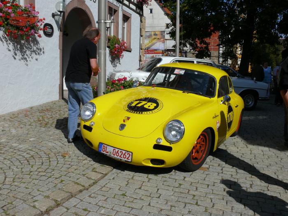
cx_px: 144
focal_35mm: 35
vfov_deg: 40.7
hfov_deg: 52.6
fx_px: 291
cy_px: 108
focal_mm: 7.4
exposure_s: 1/500
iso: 100
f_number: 8
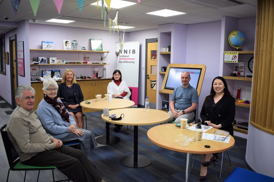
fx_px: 240
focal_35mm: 32
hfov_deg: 59.5
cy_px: 91
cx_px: 137
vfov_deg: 41.7
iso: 400
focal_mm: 21
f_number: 4
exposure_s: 1/80
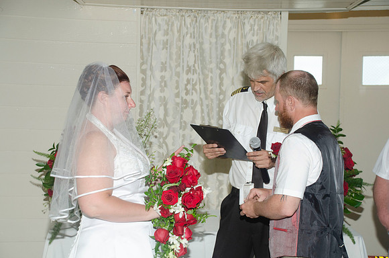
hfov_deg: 30.6
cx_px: 194
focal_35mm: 66
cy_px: 129
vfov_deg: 20.5
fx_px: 712
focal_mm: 44
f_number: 5.6
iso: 400
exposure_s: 1/250
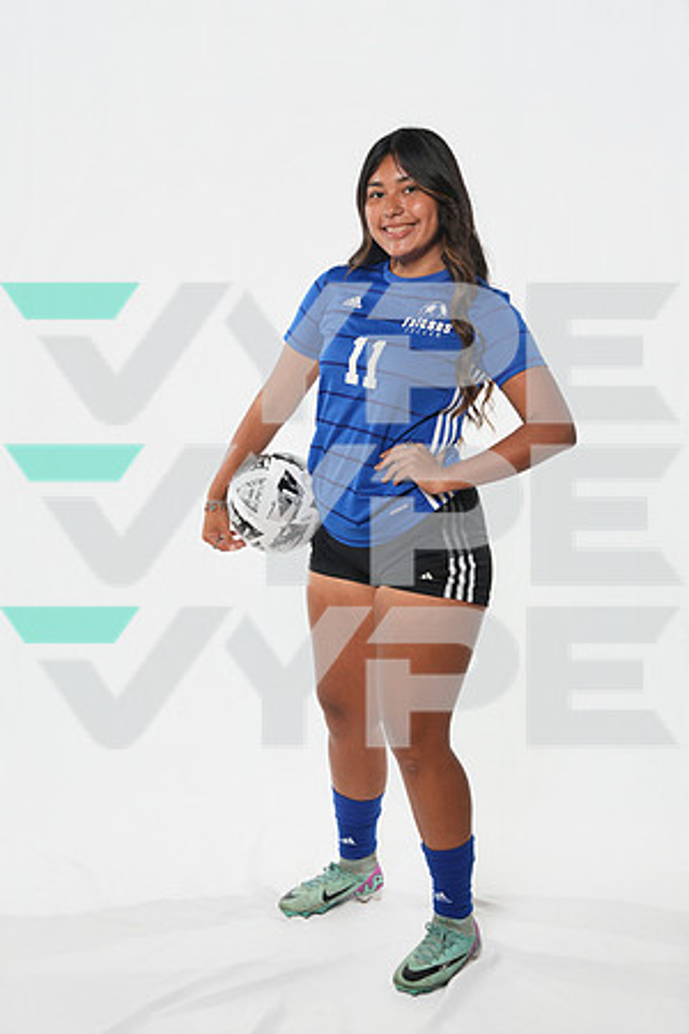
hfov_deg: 27.9
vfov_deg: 40.8
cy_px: 517
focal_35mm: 48
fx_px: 1389
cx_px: 344
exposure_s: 1/125
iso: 500
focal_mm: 48.4
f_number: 8
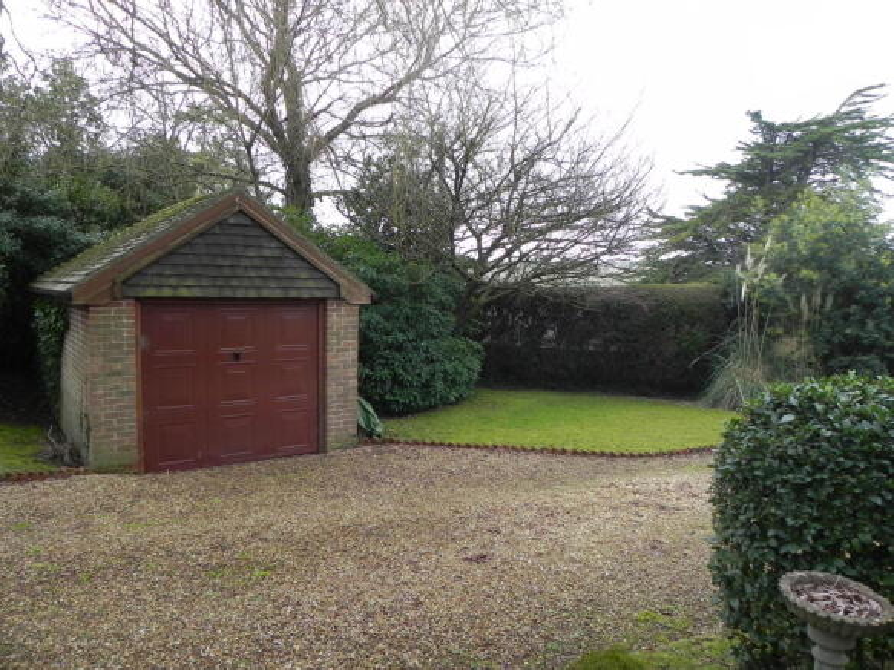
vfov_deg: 53.0
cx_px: 447
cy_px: 335
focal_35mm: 26
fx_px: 671
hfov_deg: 67.3
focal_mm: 4.6
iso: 160
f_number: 4
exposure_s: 1/120
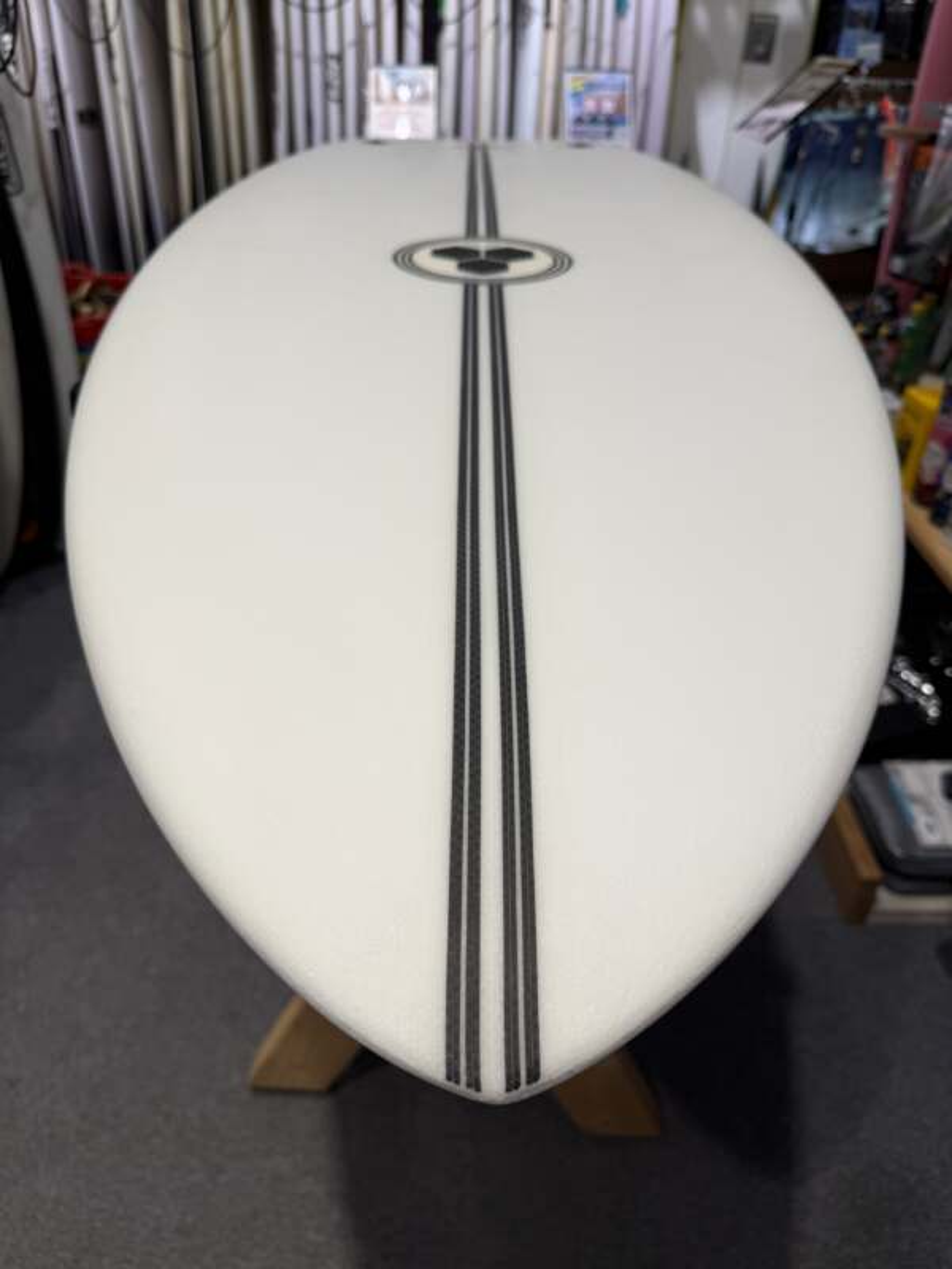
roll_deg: -2.3
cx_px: 476
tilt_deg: -34.9
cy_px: 634
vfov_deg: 71.6
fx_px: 880
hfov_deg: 56.8
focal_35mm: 24
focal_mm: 6.76
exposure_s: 1/315
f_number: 1.78
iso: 80
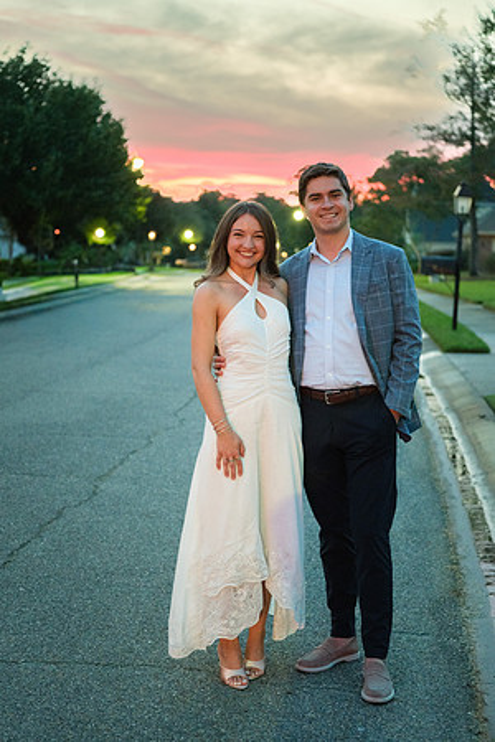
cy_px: 371
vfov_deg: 36.9
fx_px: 1114
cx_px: 248
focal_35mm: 54
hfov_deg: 25.1
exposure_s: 1/50
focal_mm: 36.3
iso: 2000
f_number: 1.8
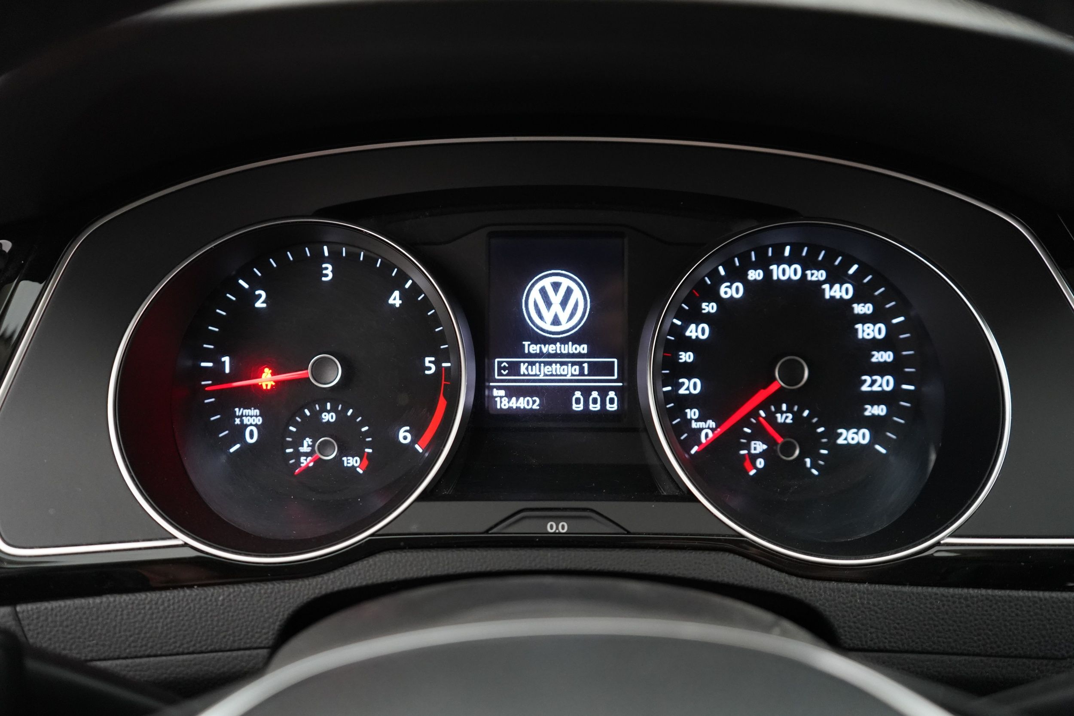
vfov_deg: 45.0
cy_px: 358
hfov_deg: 63.7
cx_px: 537
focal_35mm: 29
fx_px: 865
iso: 5000
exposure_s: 1/60
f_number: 3.5
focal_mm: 29
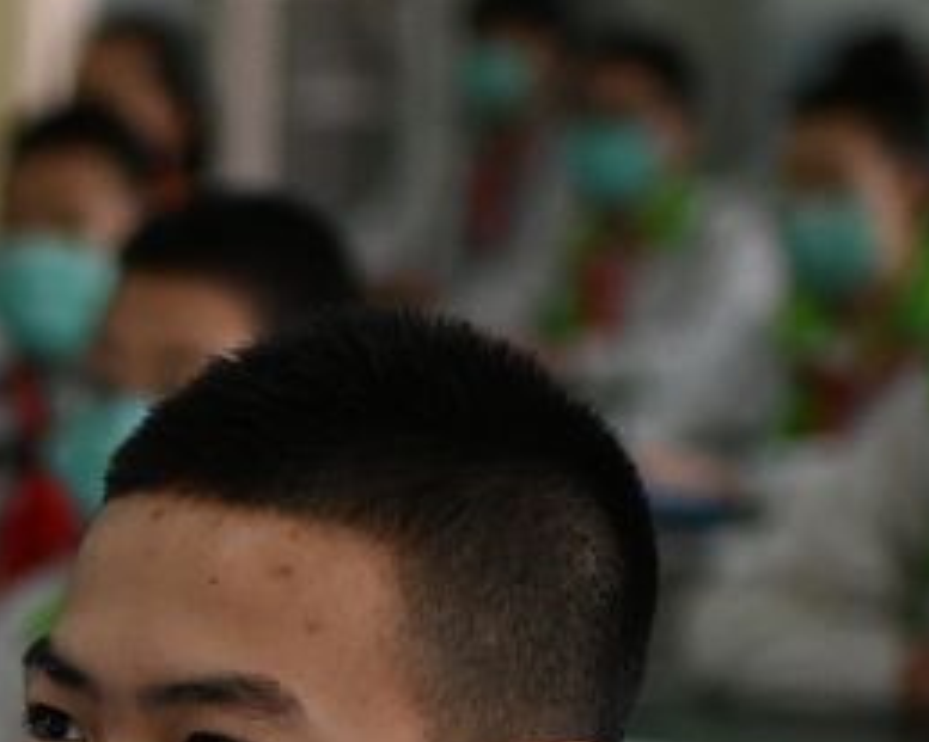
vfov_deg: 9.7
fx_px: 4178
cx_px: -380
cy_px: 1244
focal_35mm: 152
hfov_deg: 12.2
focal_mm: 35
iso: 1400
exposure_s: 1/2500
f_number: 1.4
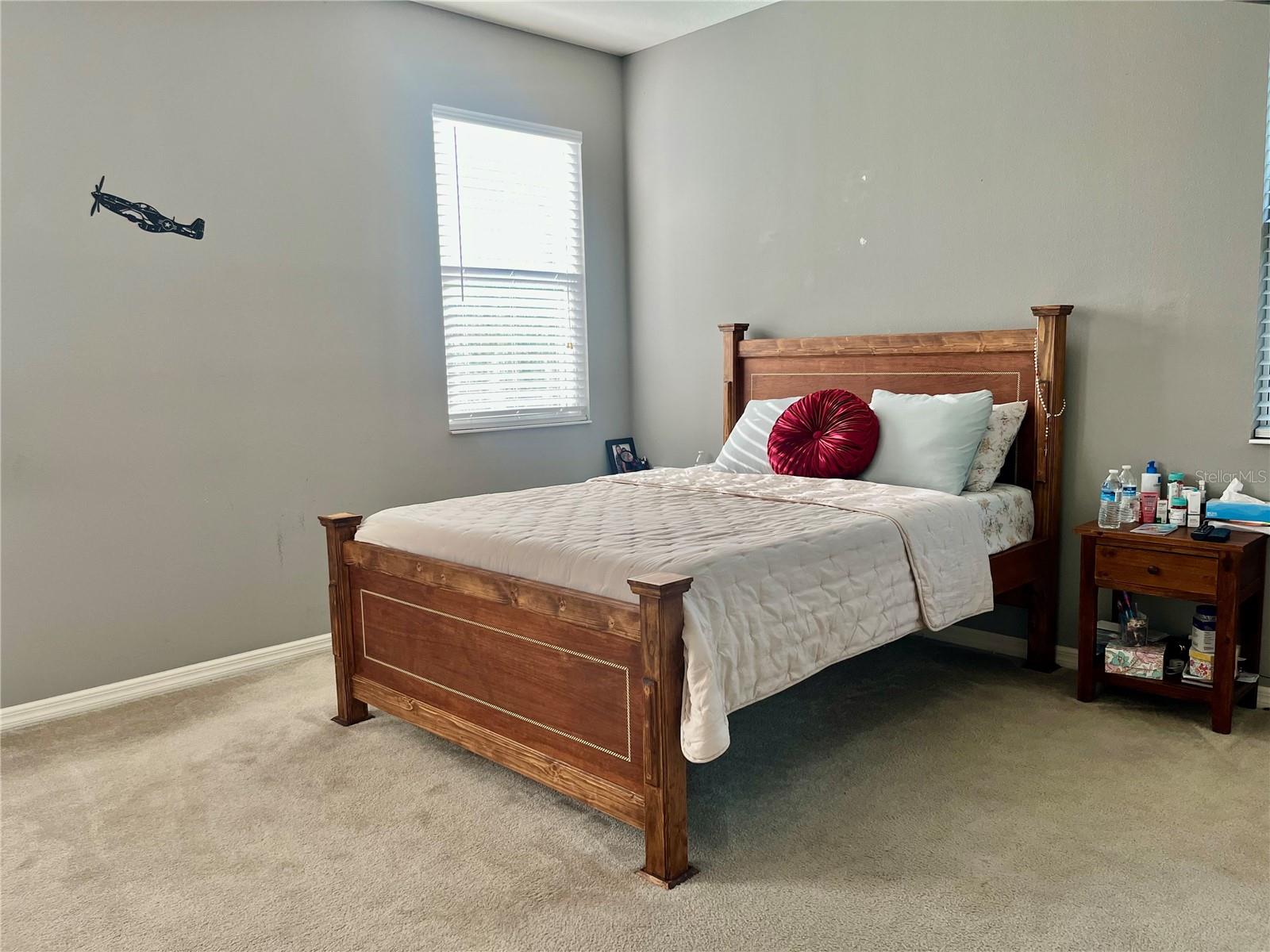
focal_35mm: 26
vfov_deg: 53.1
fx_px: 954
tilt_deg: -8.4
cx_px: 635
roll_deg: +1.7
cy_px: 476
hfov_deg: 67.3
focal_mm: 5.1
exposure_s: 1/121
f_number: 1.6
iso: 100
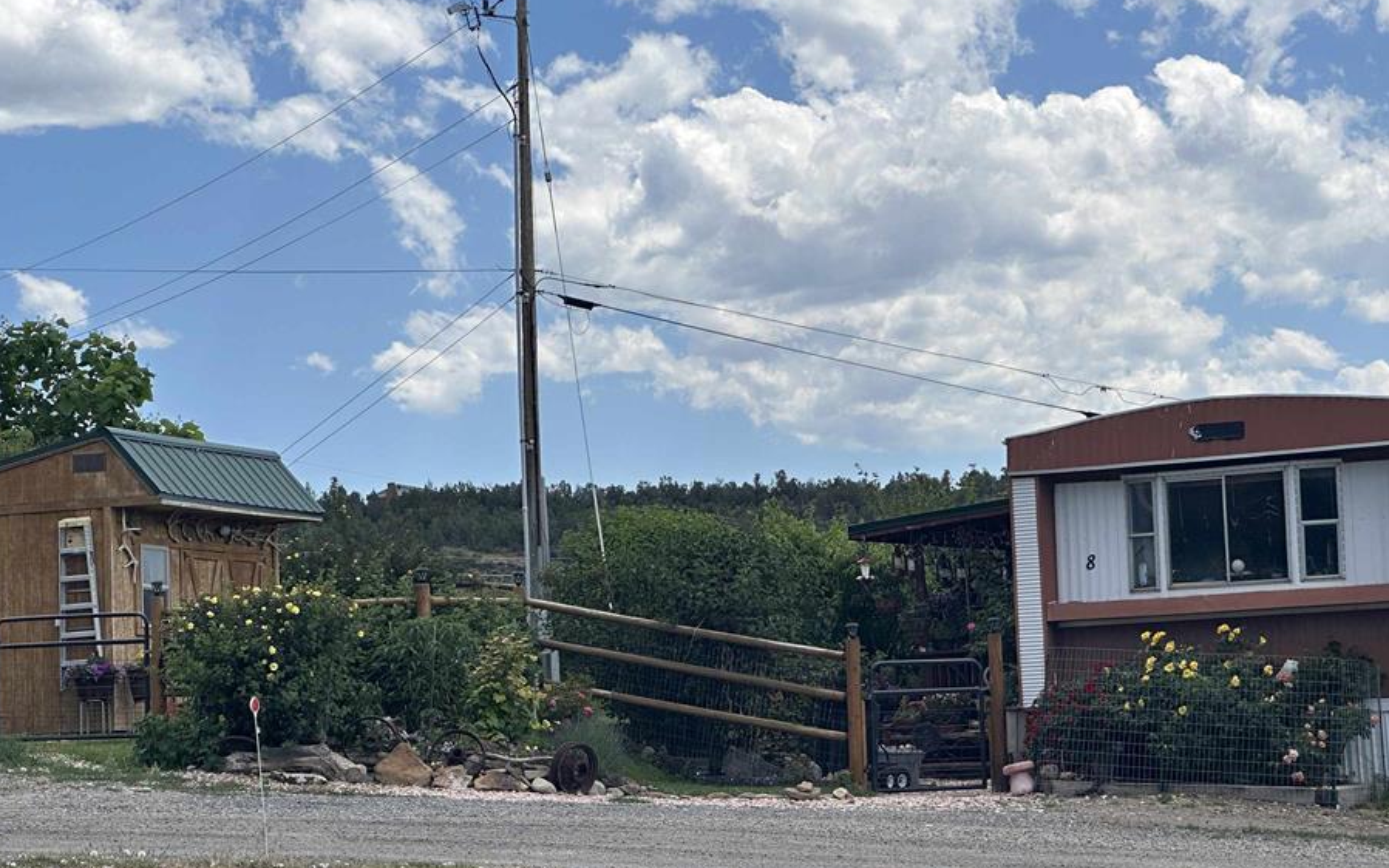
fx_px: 3521
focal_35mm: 93
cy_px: 568
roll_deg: +2.8
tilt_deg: +2.1
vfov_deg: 14.0
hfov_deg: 22.3
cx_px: 752
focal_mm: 9
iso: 32
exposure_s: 1/1064
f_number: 2.8
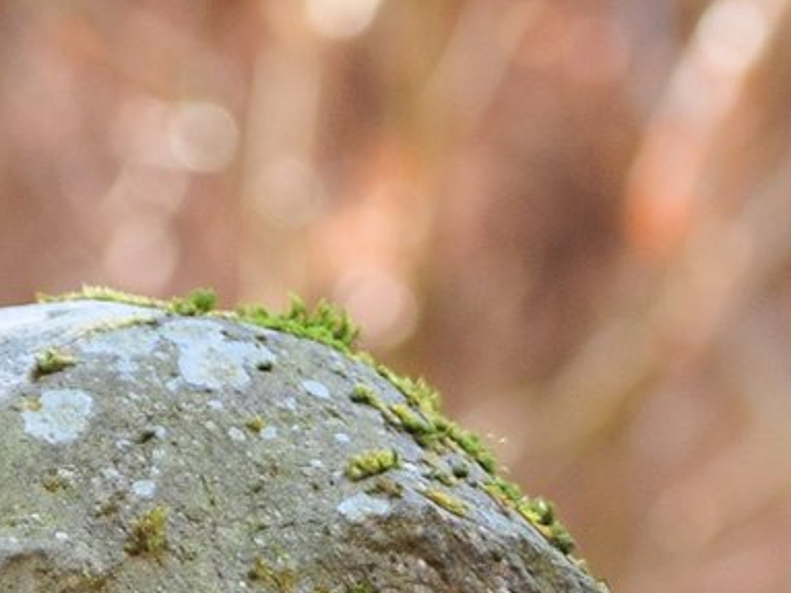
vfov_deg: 2.1
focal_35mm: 693
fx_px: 15831
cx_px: 620
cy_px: 1254
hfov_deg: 2.9
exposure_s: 1/30
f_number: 9
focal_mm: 90
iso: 320
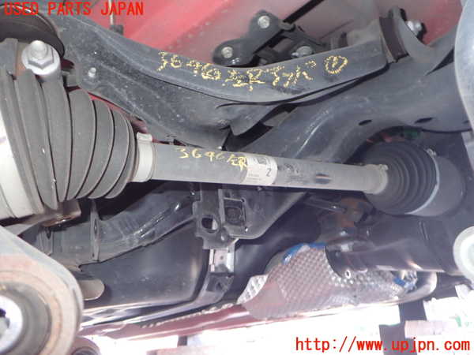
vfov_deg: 46.8
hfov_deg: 60.0
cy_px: 178
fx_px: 411
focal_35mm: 30
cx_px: 237
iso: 200
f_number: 2.3
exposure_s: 1/30
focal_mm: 5.4
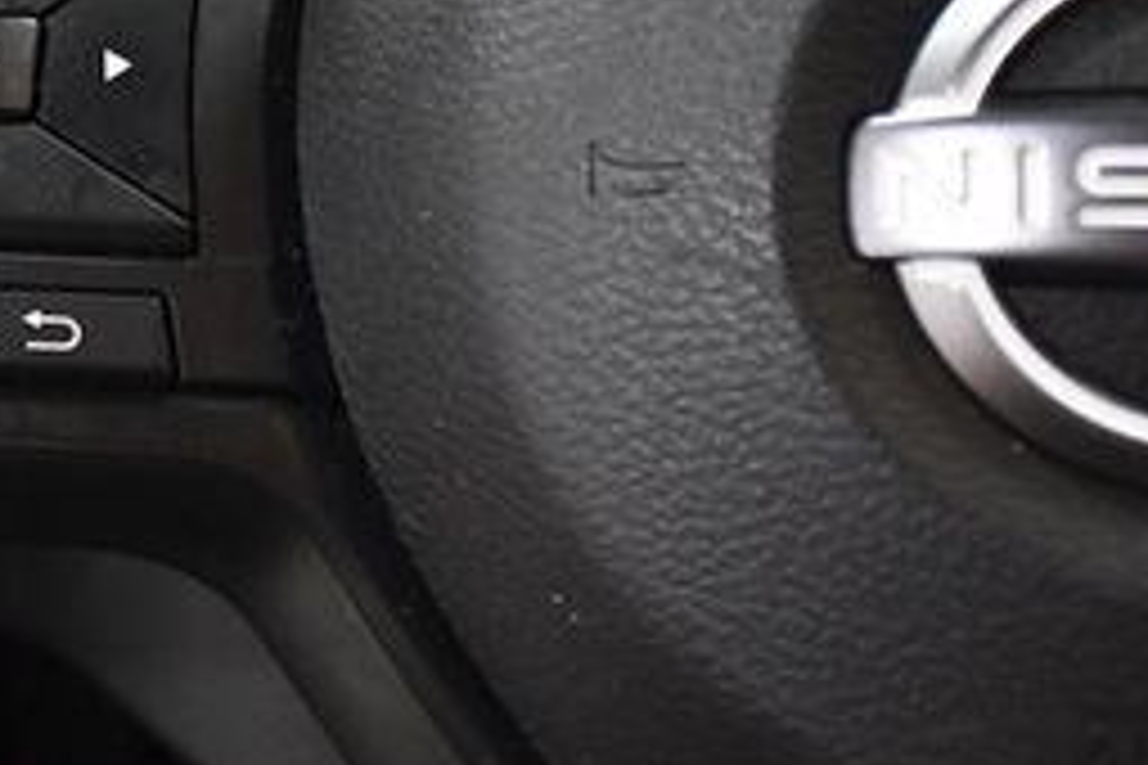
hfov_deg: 11.2
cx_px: -180
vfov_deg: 7.6
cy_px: 56
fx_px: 5771
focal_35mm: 181
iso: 2500
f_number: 4.5
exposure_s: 1/160
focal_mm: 48
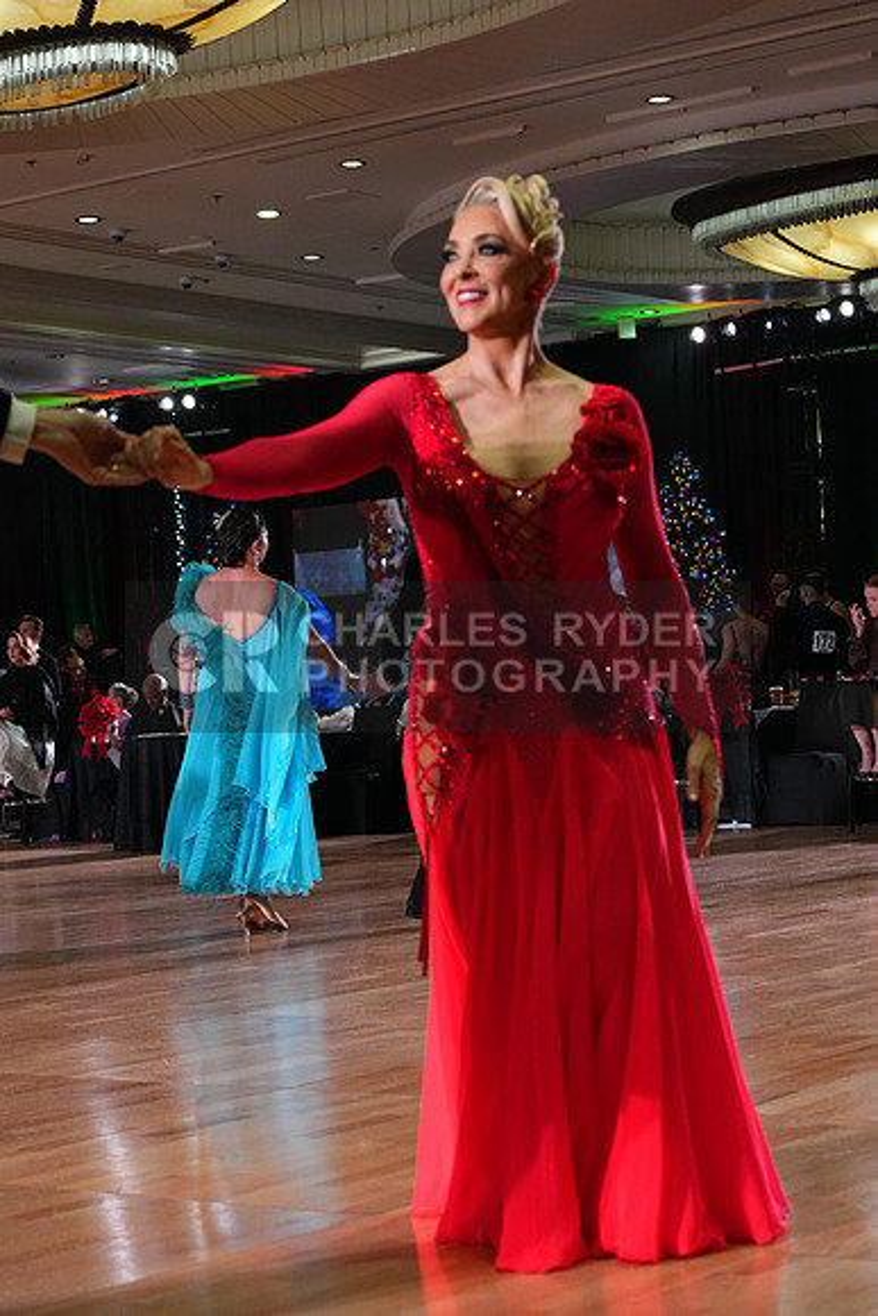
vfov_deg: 28.8
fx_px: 2559
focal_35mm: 70
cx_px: 439
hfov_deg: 19.5
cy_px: 658
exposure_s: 1/400
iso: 6400
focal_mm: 70
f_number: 5.6
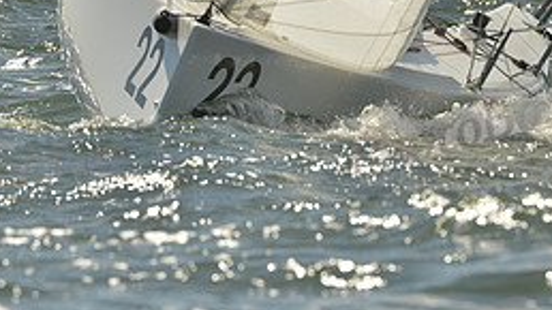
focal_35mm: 943
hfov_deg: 2.3
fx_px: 13800
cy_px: 42
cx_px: 237
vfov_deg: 1.3
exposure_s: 1/1600
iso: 280
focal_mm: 400
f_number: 8
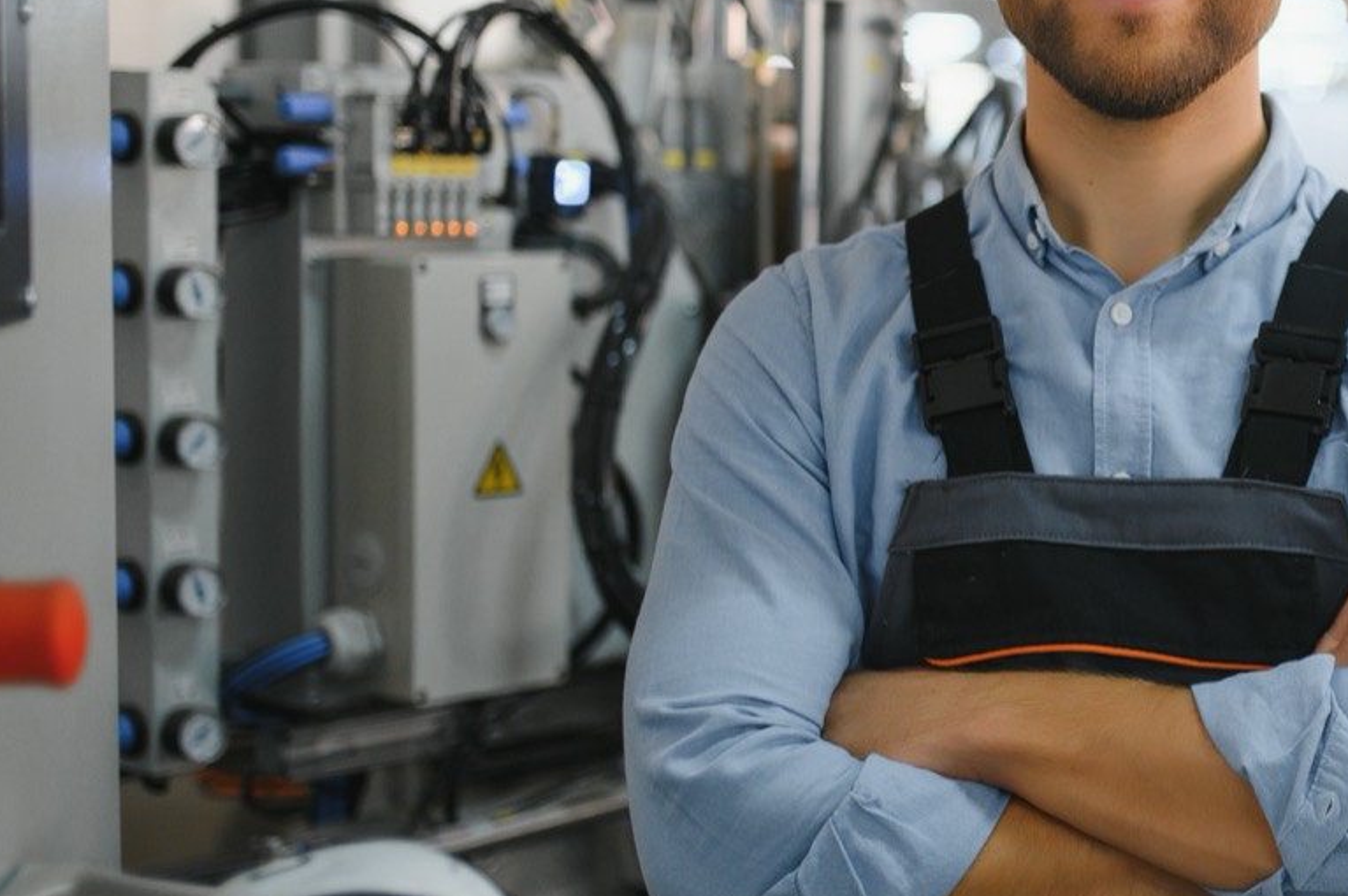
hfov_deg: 26.2
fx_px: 2731
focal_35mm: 73
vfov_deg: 18.6
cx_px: 1366
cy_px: 409
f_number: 1.6
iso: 400
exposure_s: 1/160
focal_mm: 35
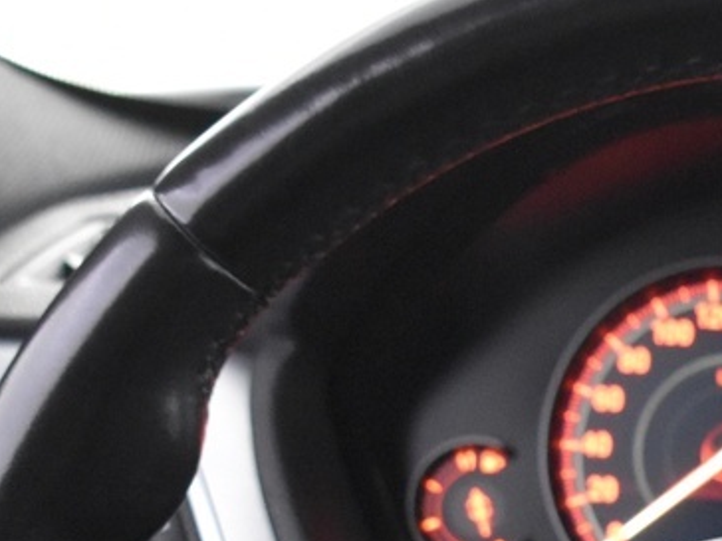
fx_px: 4154
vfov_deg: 7.3
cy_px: 876
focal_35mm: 199
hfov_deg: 9.8
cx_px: 764
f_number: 4.2
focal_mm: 31
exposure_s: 1/15
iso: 3200
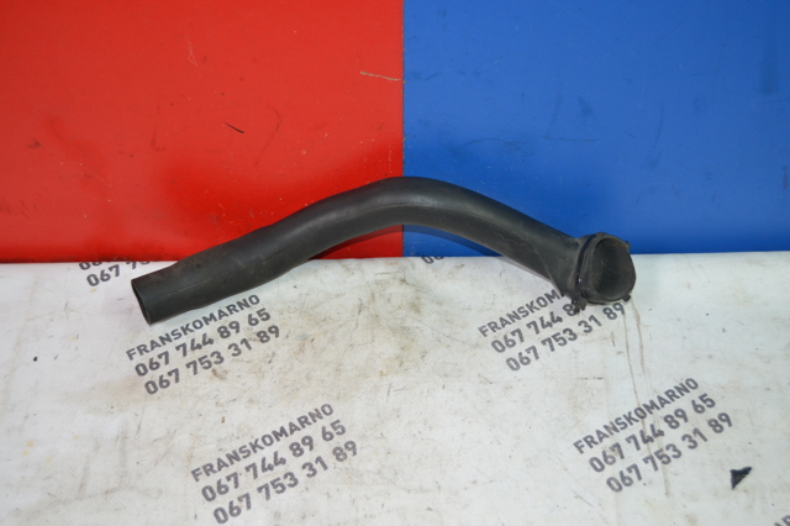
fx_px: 1053
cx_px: 395
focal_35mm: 48
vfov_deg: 28.0
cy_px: 263
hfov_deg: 41.1
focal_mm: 32
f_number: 4.5
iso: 720
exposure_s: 1/60
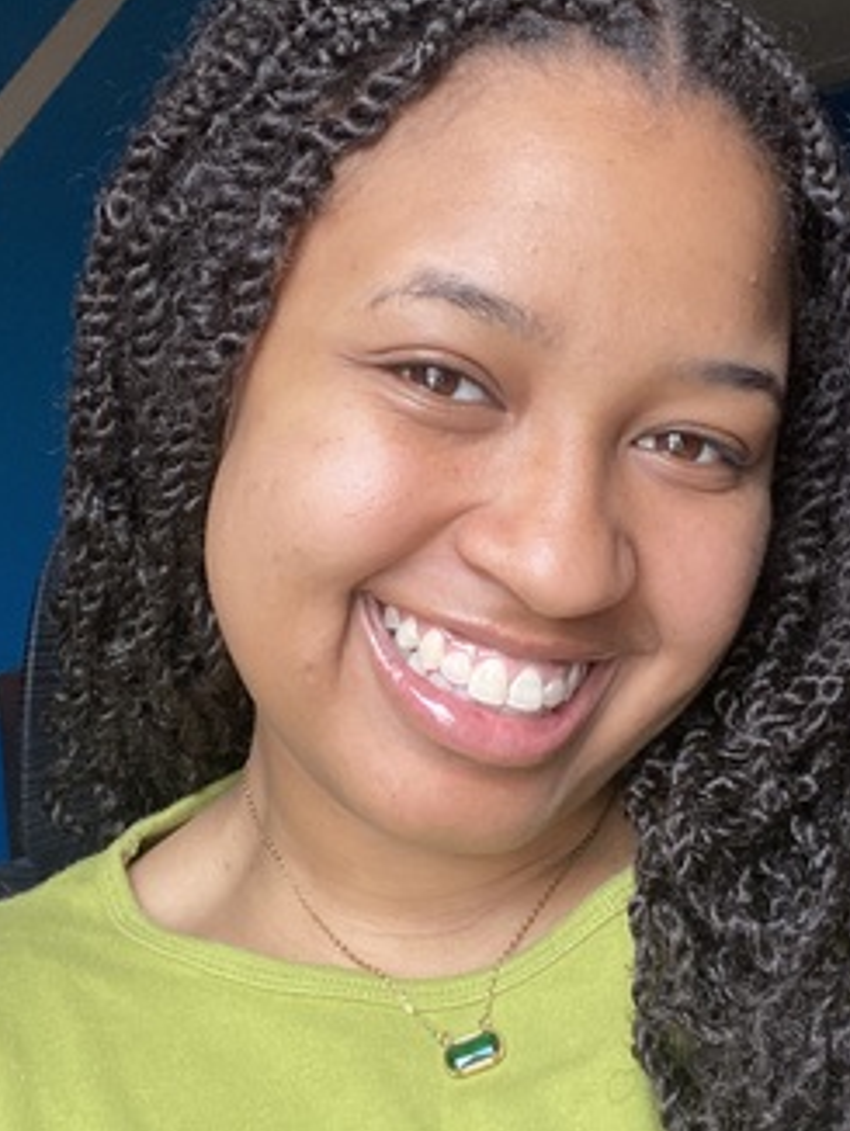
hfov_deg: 31.6
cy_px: 555
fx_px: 1504
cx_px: 439
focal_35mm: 46
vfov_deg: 41.2
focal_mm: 2.71
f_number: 2.2
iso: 160
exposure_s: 1/60
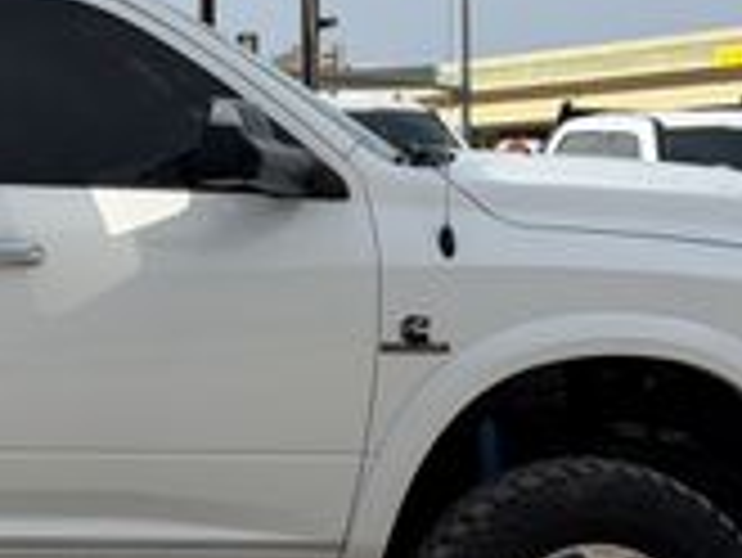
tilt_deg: -1.8
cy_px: 364
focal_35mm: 186
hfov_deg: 10.2
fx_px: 3990
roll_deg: +0.4
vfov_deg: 8.0
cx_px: -405
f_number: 1.78
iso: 64
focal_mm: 6.76
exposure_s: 1/6024
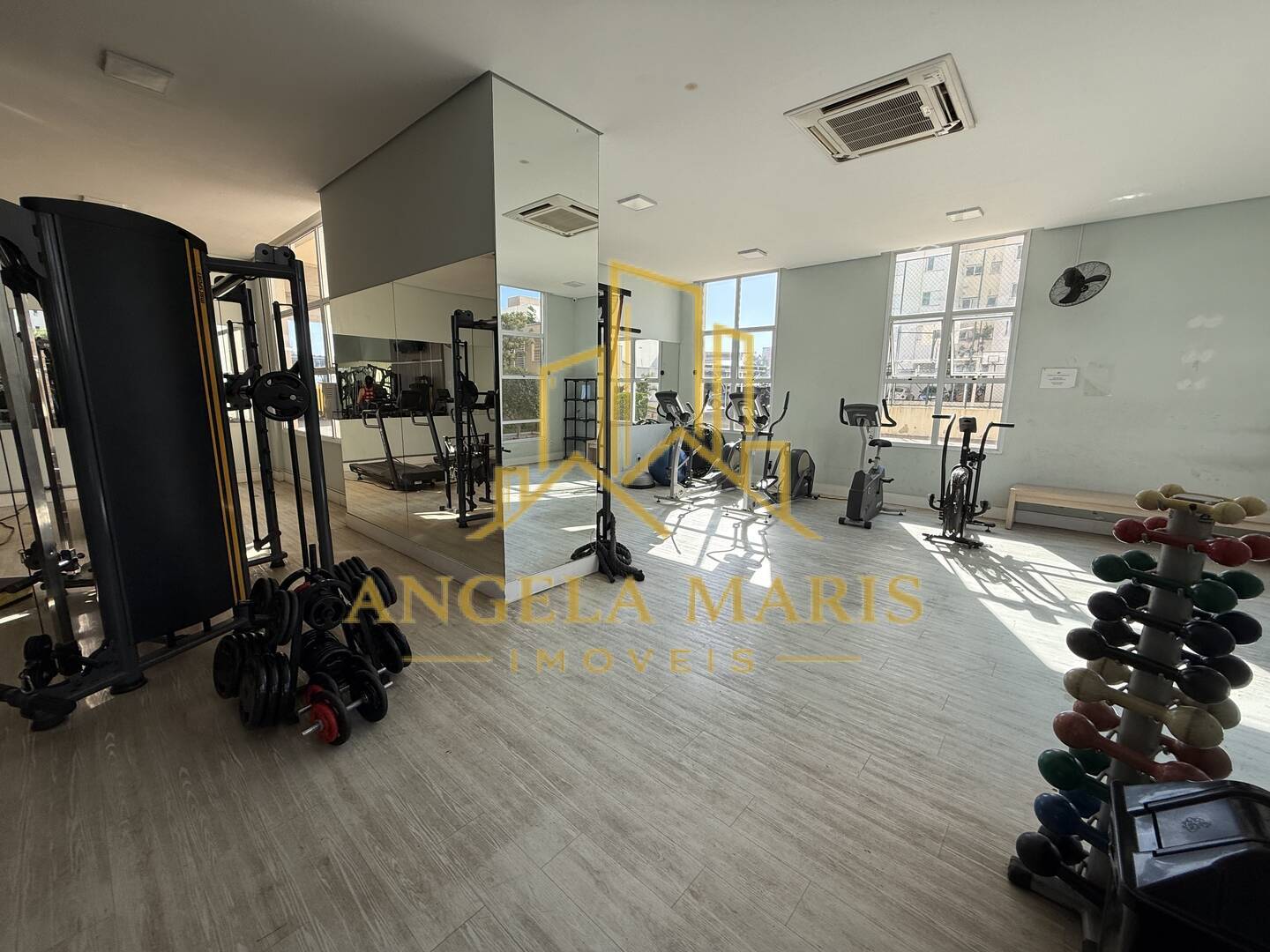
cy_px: 476
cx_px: 635
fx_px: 514
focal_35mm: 14
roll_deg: -1.2
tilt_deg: -9.1
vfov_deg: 85.7
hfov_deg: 102.1
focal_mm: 2.22
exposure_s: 1/365
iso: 64
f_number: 2.2
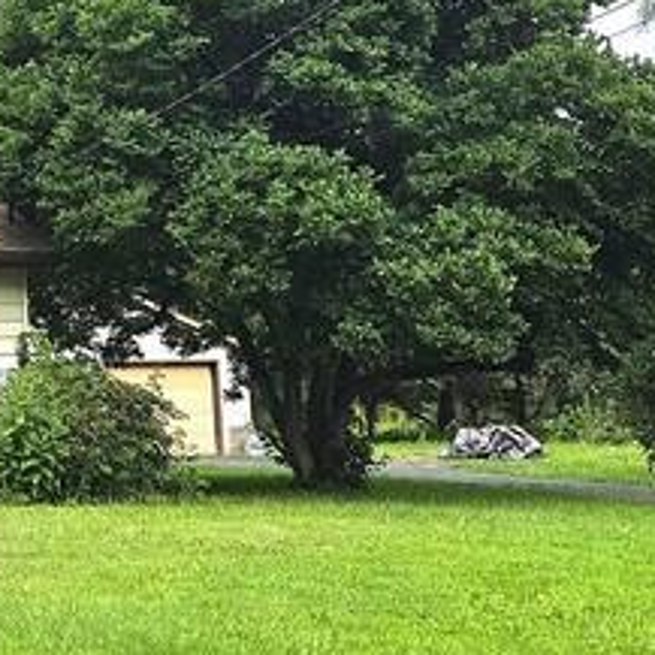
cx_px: -287
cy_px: -15
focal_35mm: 96
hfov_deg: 16.7
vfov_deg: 17.6
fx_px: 2055
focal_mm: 5.4
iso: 80
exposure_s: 1/3618
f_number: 1.8
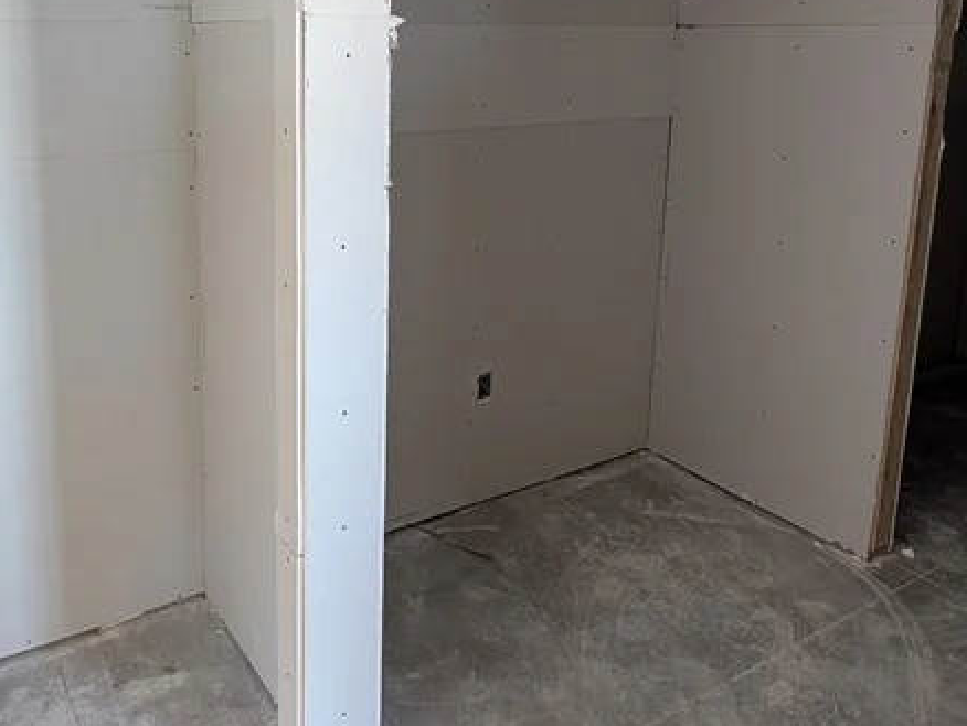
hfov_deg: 61.6
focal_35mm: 28
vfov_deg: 47.9
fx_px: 783
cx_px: 310
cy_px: 181
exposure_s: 1/23.8
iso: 134
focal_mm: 2.02
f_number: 1.7
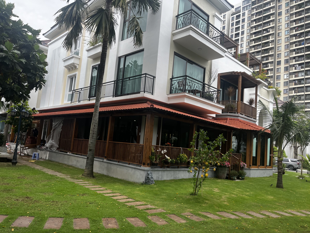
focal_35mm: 26
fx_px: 233
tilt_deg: +7.5
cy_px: 116
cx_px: 155
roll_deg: -5.5
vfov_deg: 53.1
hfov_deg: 67.3
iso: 50
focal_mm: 5.1
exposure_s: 1/1036
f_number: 1.6
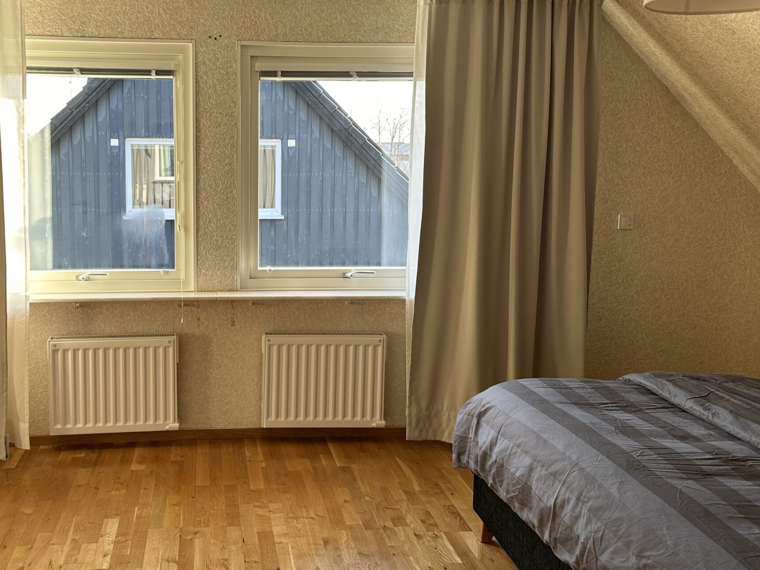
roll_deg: +0.0
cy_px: 245
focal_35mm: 36
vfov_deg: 39.6
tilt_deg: -6.5
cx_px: 262
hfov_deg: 50.6
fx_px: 790
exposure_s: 1/121
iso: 100
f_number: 1.78
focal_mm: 6.86
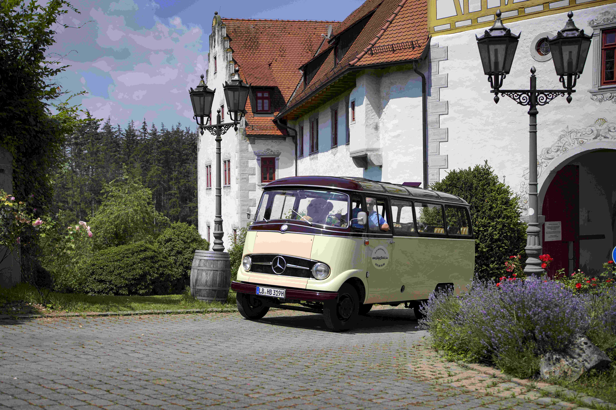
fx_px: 667
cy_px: 205
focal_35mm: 39
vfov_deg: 34.2
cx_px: 308
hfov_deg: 49.6
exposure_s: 1/8000
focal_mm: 39
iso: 100
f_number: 2.2
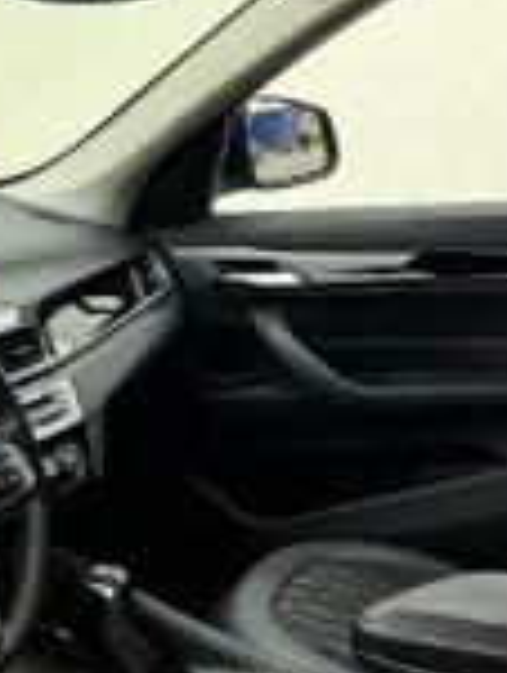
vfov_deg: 29.2
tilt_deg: -23.5
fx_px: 1246
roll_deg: +0.5
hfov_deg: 22.3
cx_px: 31
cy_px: 583
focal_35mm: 64
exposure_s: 1/152
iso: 200
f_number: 1.78
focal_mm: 6.76
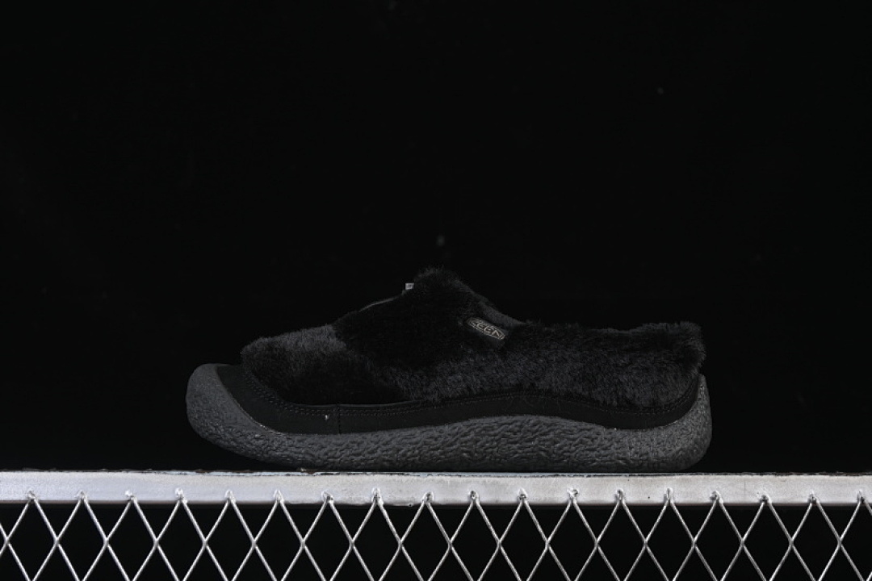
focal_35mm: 75
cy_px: 290
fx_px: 1817
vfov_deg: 18.2
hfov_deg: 27.0
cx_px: 436
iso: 160
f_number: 6.3
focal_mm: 50
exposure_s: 1/50
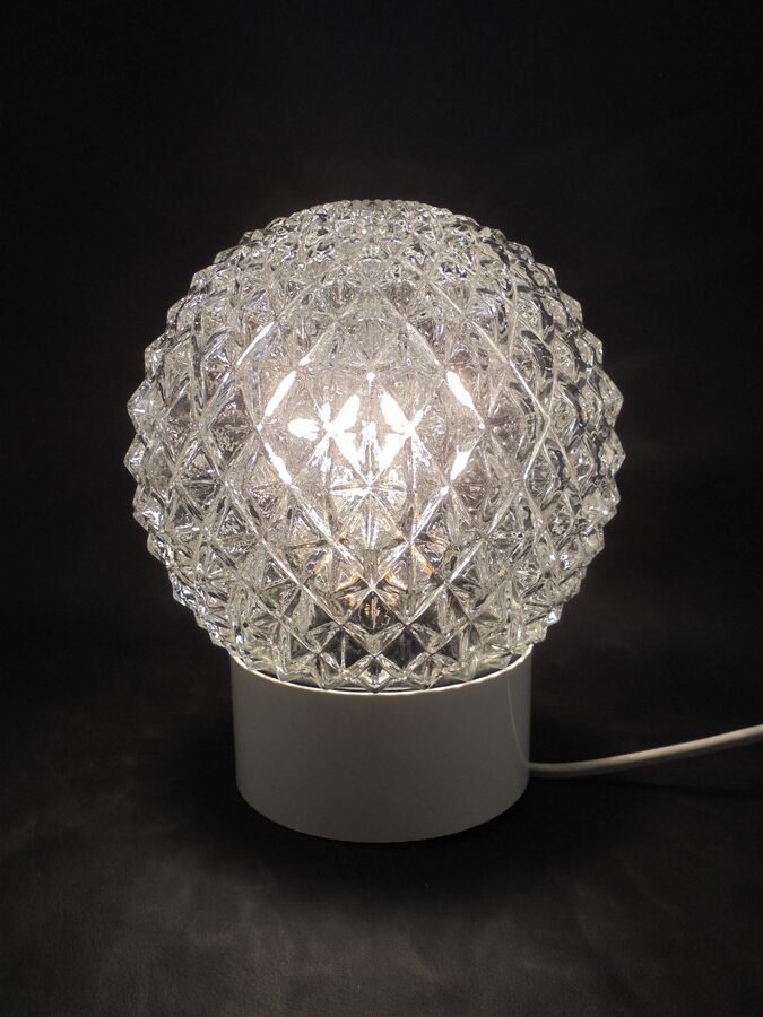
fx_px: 999
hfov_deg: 41.8
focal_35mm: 34
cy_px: 508
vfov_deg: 54.0
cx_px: 382
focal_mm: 6.1
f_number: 4
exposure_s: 1/200
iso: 100
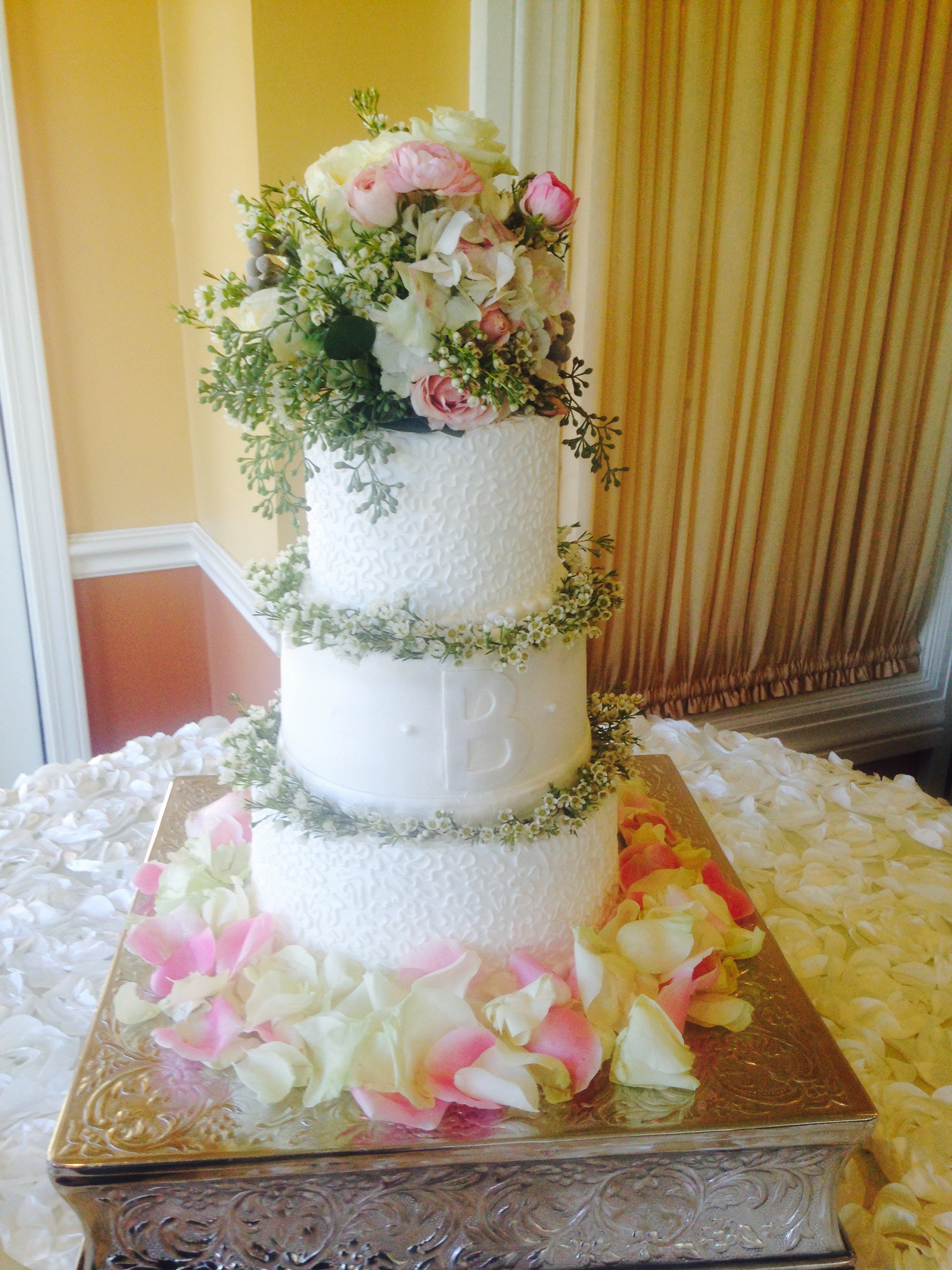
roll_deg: -1.5
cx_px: 476
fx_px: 1210
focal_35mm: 33
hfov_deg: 42.9
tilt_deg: -21.4
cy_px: 635
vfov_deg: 55.4
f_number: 2.4
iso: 50
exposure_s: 1/60
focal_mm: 4.12
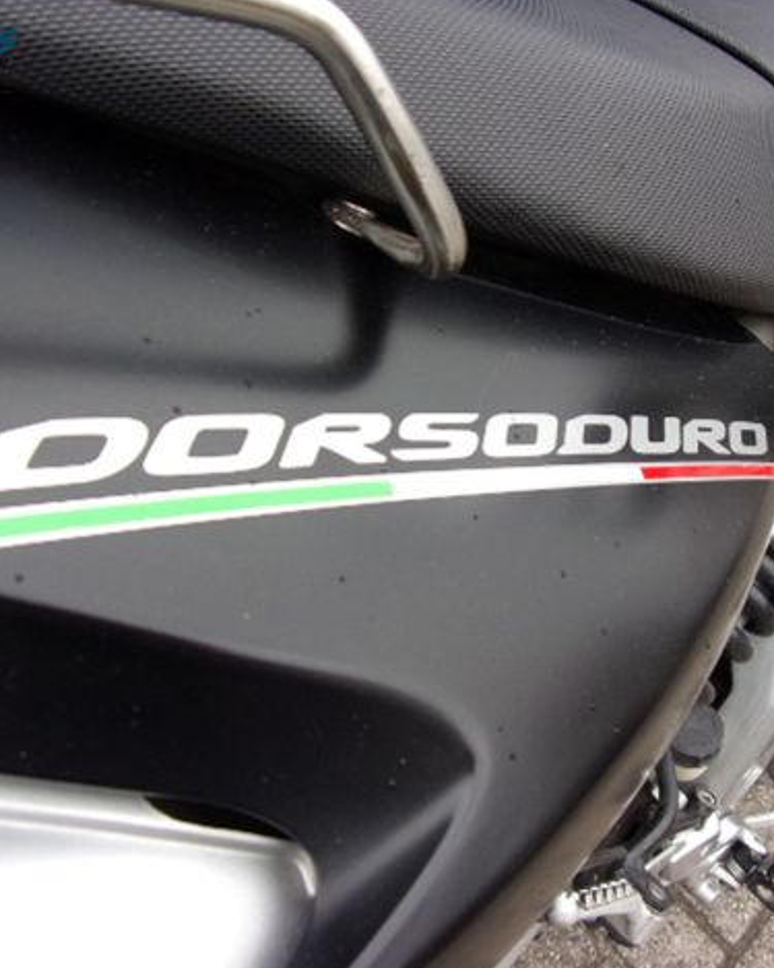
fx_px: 917
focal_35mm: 32
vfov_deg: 55.7
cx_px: 429
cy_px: 487
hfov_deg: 45.7
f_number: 3.3
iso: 80
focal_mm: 4.3
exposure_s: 1/120
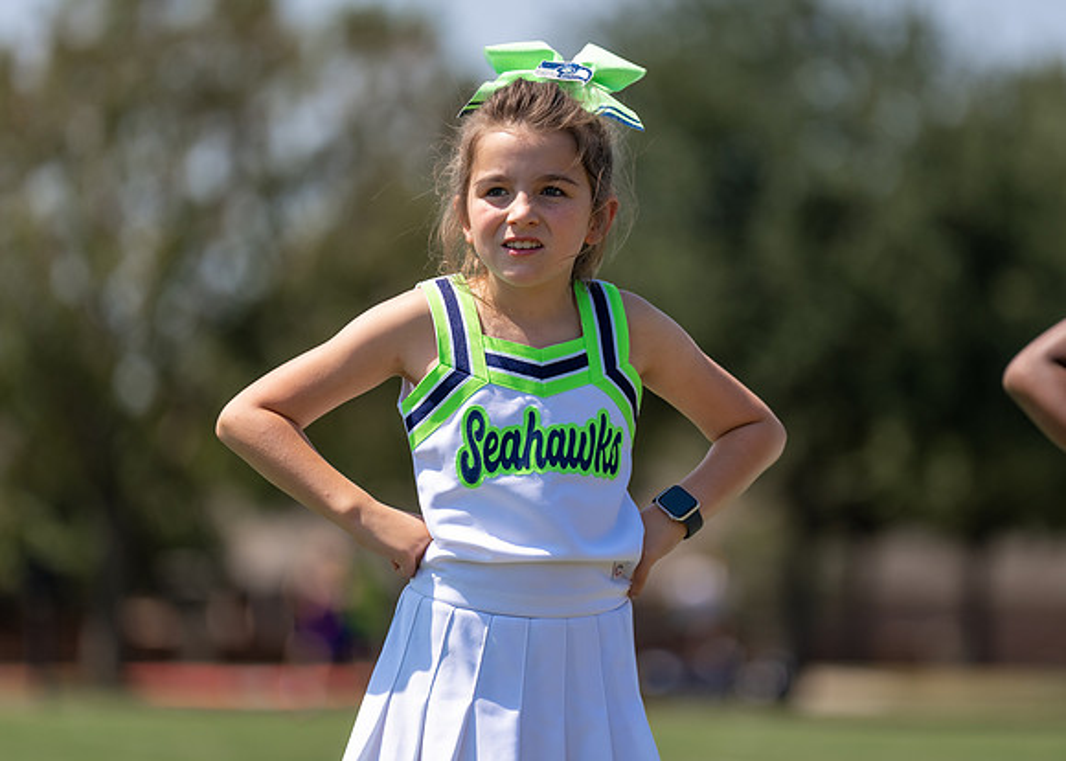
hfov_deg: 7.9
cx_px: 603
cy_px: 337
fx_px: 7723
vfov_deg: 5.6
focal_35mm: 255
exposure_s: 1/1600
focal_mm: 200
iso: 100
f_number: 2.8
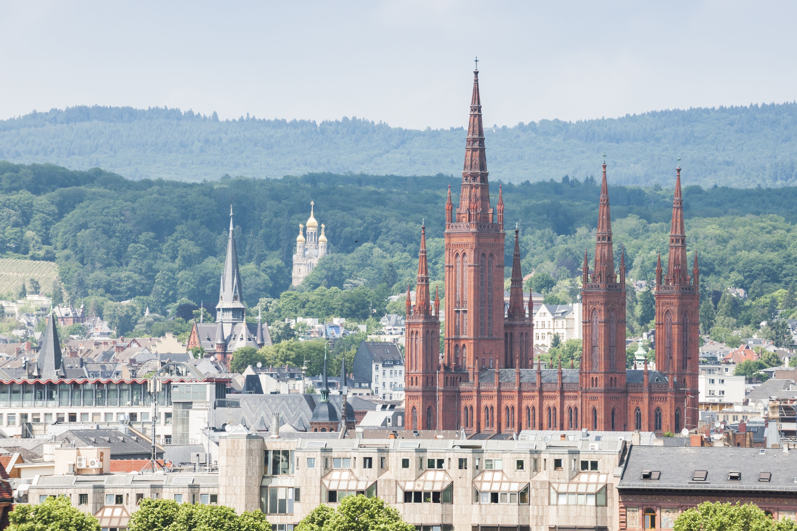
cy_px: 238
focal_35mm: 236
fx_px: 5224
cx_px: 424
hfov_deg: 8.7
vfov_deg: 5.8
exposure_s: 1/500
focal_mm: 200
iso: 640
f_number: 9
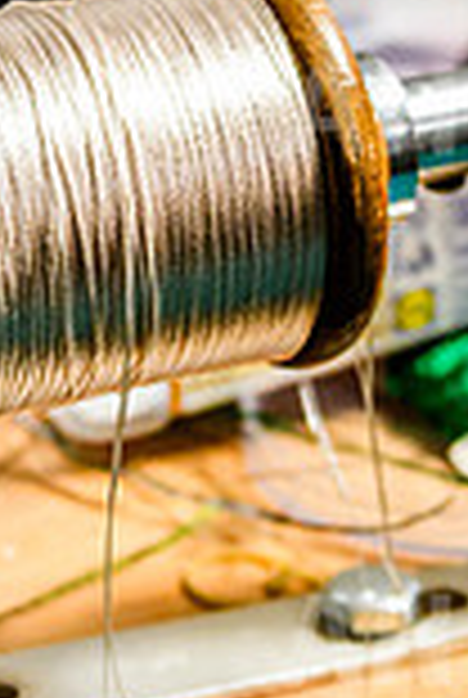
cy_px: 178
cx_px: 90
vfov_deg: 14.0
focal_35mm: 146
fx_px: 2834
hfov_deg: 9.4
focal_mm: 24
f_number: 3.2
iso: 1000
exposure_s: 1/200
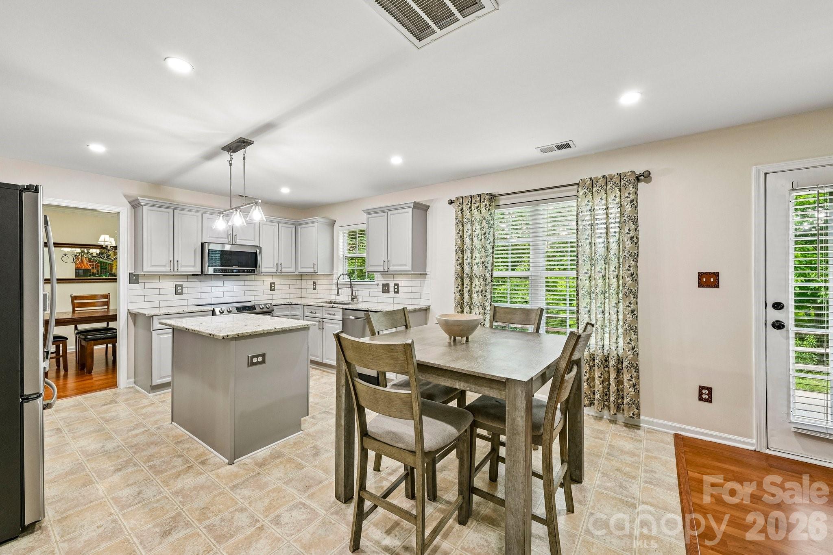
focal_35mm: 14
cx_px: 416
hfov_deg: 104.3
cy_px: 278
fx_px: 324
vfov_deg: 81.2
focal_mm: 14
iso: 220
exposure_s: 1/15
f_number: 8
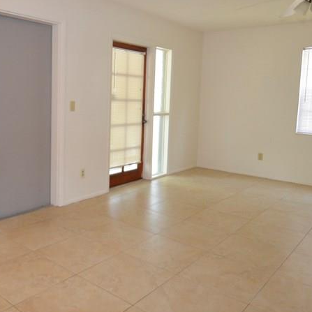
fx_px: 316
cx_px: 113
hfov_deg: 51.9
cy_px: 116
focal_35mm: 31
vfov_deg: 51.9
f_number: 4
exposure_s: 1/60
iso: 640
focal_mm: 10
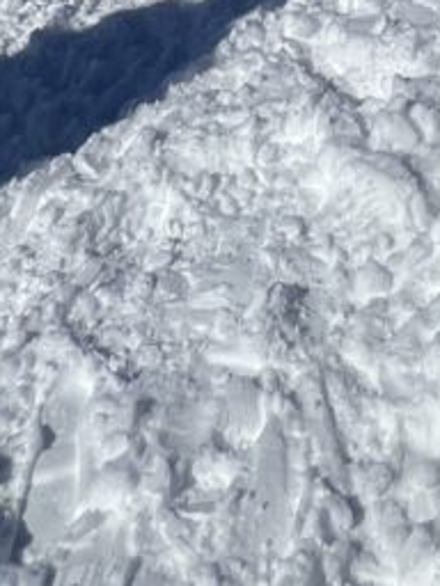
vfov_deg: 16.4
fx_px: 1034
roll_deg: -3.3
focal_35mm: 61
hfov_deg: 22.0
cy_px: -744
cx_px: 545
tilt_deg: +9.4
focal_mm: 1.57
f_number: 1.8
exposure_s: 1/4065
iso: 32
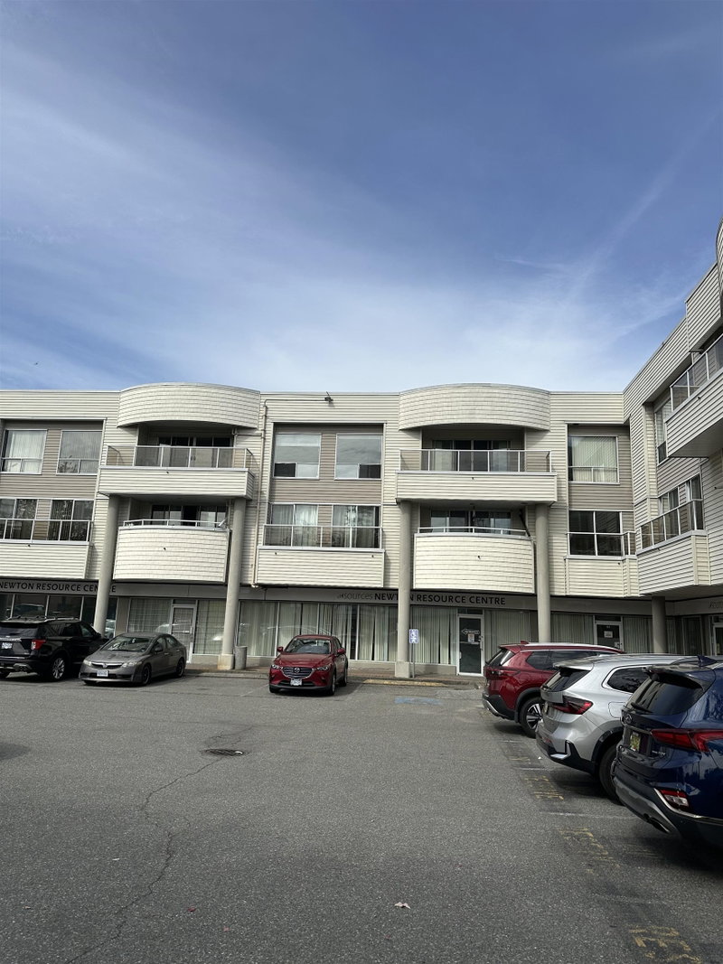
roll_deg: -3.4
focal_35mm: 24
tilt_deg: +9.6
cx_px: 362
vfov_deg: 71.6
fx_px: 668
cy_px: 482
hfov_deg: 56.8
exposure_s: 1/5525
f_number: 1.78
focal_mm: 6.86
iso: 80
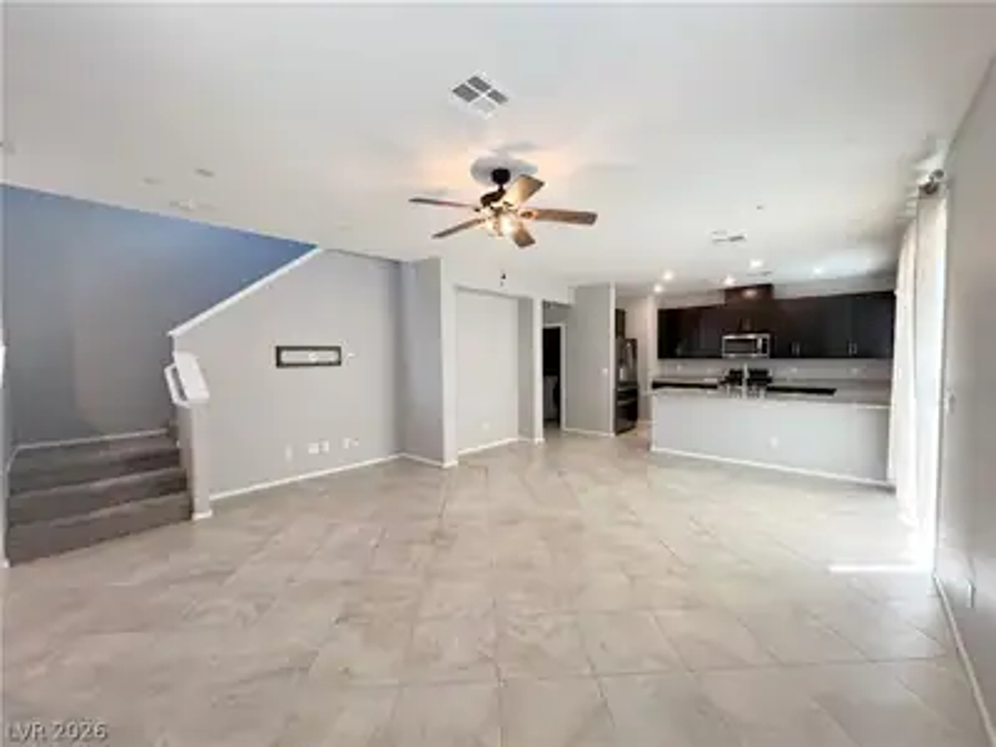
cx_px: 498
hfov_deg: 106.2
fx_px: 374
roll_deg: +0.8
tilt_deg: -2.3
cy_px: 374
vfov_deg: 89.9
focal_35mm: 13
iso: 250
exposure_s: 1/120
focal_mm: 1.57
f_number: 1.8
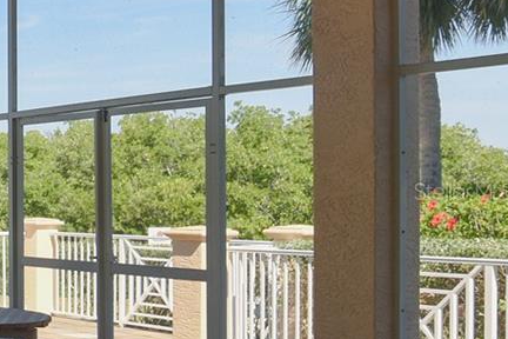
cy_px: 191
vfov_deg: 18.4
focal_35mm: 74
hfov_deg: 19.7
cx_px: -422
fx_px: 1044
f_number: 8
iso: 160
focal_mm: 20
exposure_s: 1/125
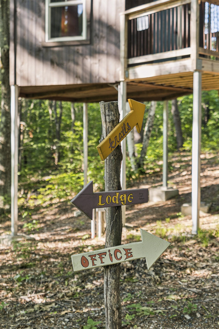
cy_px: 164
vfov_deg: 38.2
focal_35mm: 52
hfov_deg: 26.0
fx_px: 474
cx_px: 110
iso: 250
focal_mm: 35
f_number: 2.8
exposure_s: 1/100
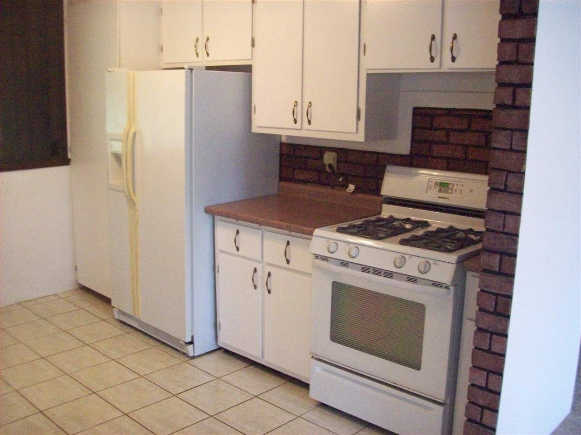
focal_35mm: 36
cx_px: 290
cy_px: 218
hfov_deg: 51.4
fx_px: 604
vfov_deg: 39.6
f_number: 2.7
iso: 538
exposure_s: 1/128
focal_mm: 6
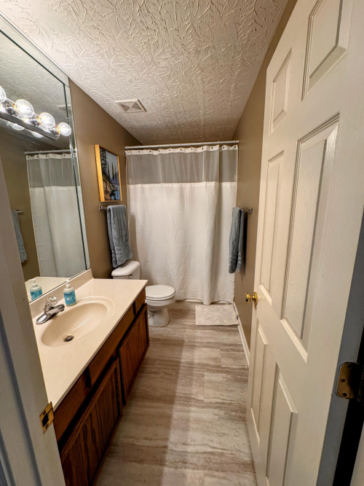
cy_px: 243
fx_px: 196
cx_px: 182
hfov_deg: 85.7
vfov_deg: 102.1
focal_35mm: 14
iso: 250
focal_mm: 2.22
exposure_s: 1/120
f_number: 2.2
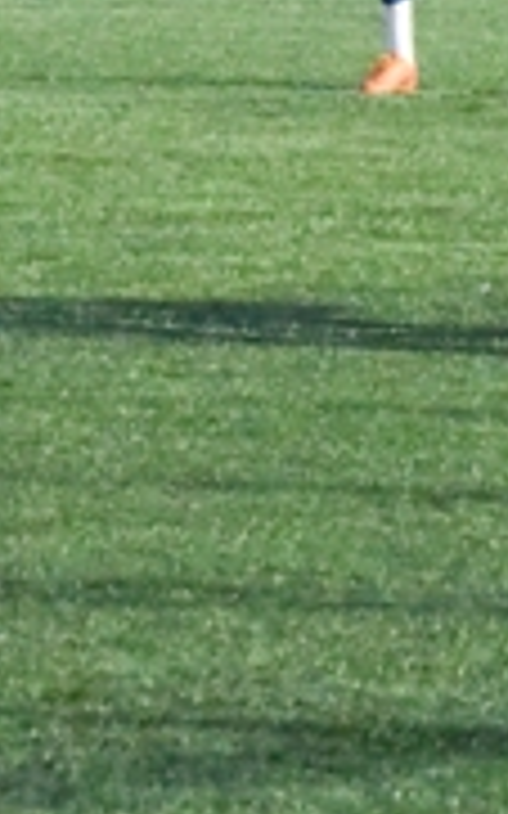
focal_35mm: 497
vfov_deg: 4.2
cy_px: -25
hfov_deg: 2.6
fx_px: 11018
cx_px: 1101
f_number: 16
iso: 20000
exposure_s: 1/6400
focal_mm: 92
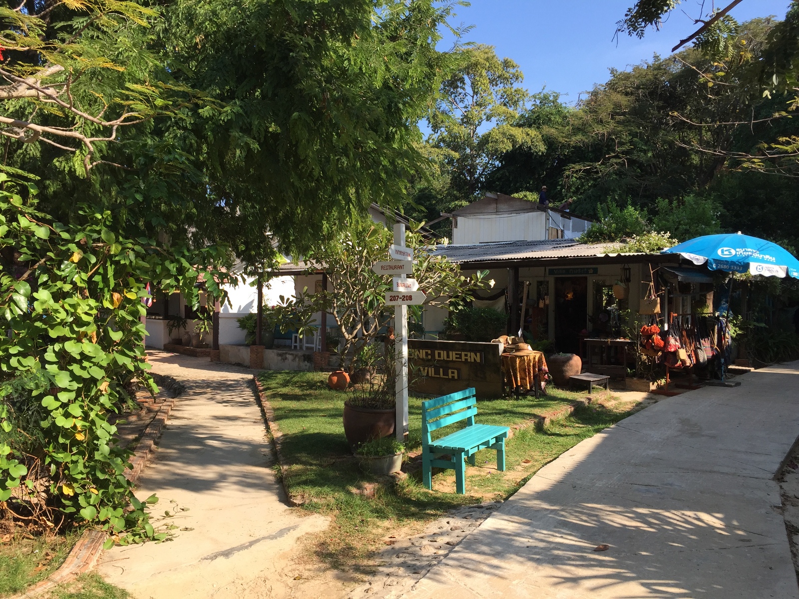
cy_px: 300
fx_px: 669
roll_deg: -1.7
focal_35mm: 29
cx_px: 400
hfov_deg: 61.7
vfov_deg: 48.2
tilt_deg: +0.5
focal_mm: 4.15
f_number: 2.2
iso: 32
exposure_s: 1/1014
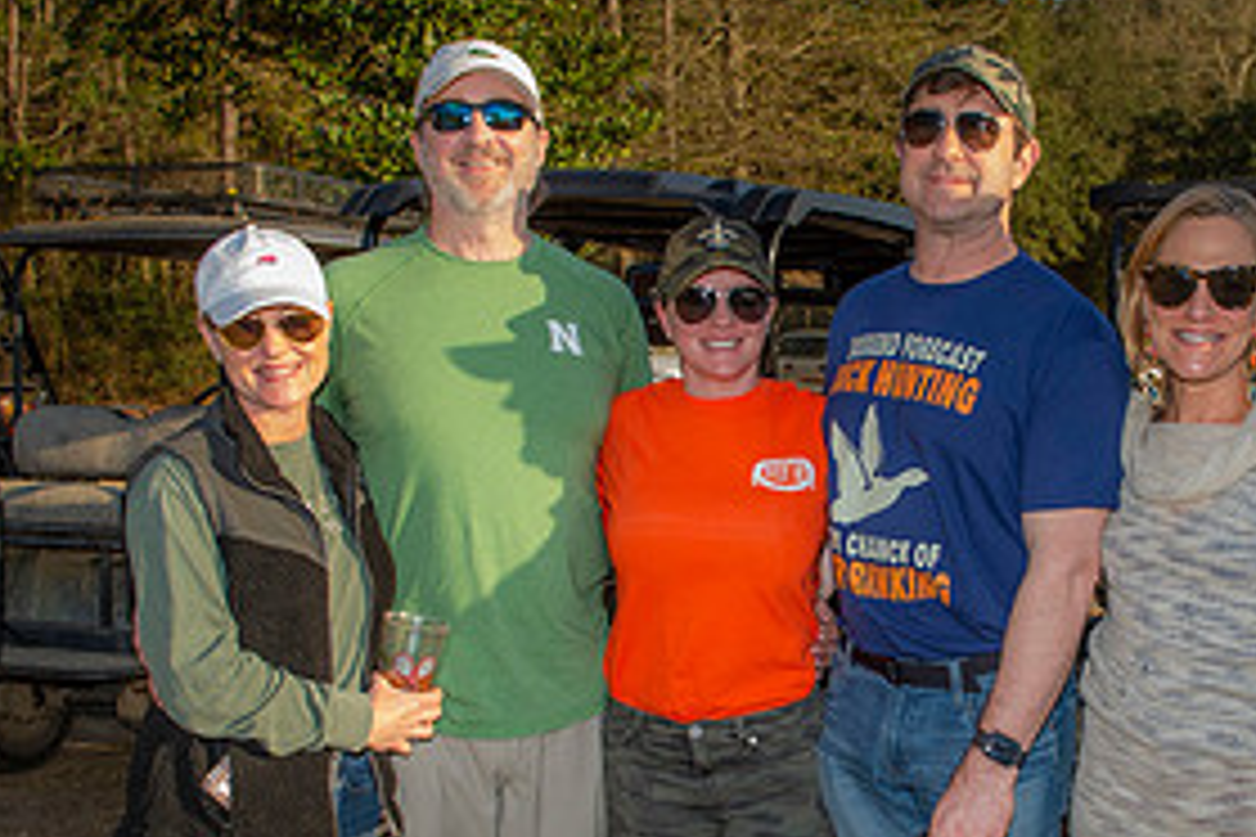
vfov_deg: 24.8
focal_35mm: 54
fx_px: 1884
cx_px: 882
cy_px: 626
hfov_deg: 36.3
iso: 50
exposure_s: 1/160
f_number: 5.6
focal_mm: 26
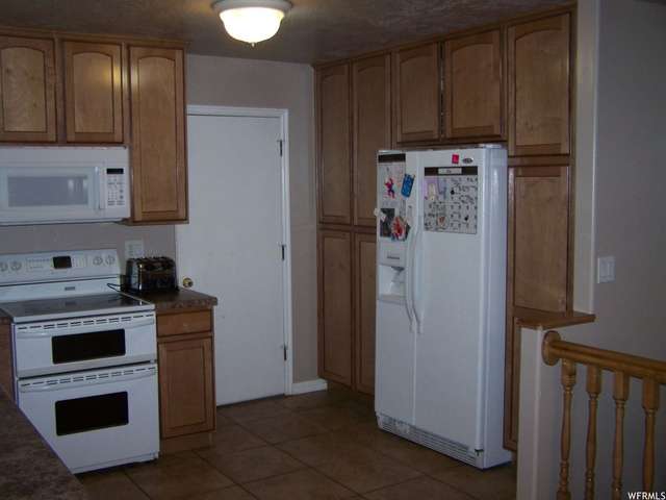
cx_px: 333
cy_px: 250
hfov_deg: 49.0
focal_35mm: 38
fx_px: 731
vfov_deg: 37.7
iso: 80
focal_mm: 6.3
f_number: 2.8
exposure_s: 1/60
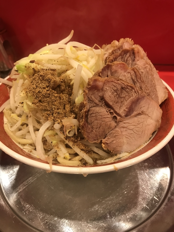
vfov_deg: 63.4
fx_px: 188
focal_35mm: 28
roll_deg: +1.1
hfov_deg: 49.7
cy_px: 116
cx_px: 87
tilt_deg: -38.7
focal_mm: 3.99
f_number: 1.8
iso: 50
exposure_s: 1/15
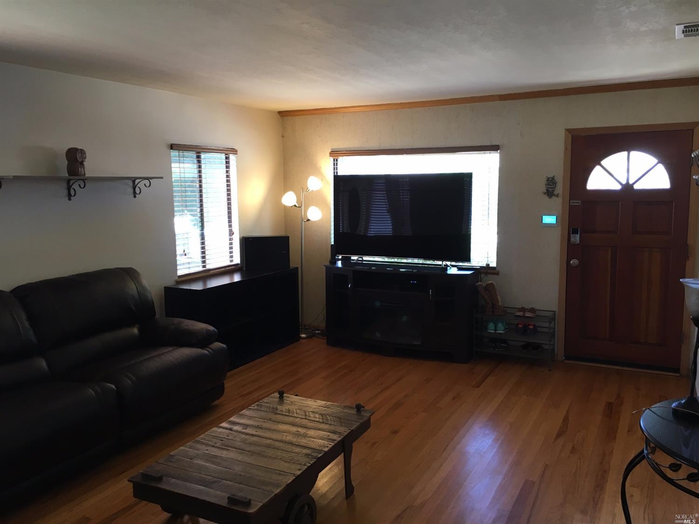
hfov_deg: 61.7
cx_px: 350
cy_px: 262
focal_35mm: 29
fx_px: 585
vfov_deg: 48.2
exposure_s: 1/30
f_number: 2.2
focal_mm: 4.15
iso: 64
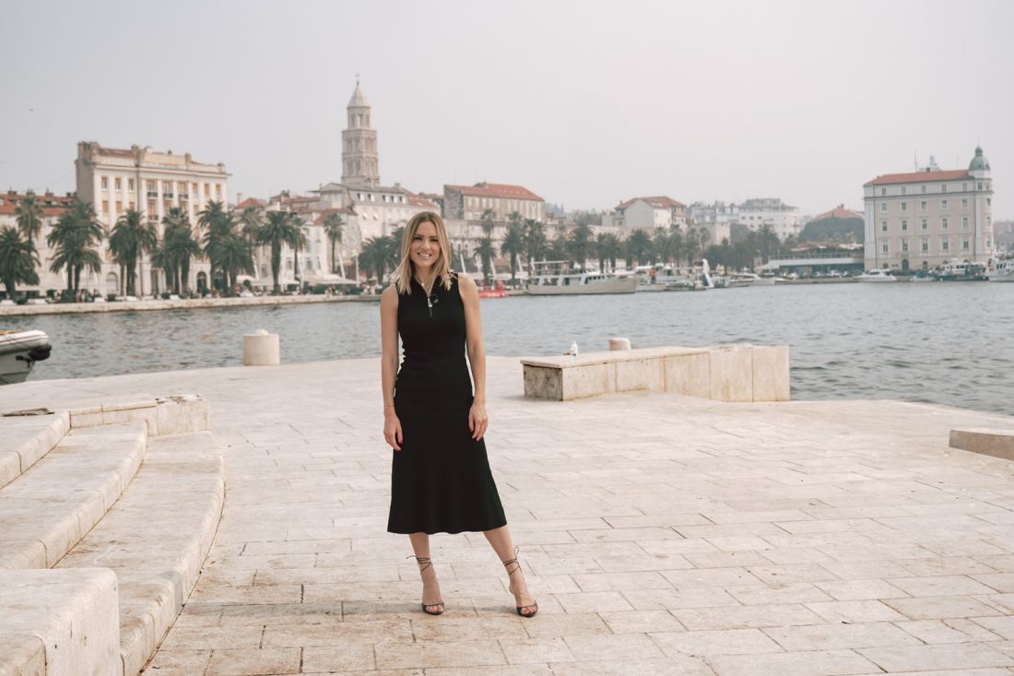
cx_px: 507
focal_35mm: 44
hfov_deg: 45.0
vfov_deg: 30.8
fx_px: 1225
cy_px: 338
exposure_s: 1/1500
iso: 100
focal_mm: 29
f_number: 2.8
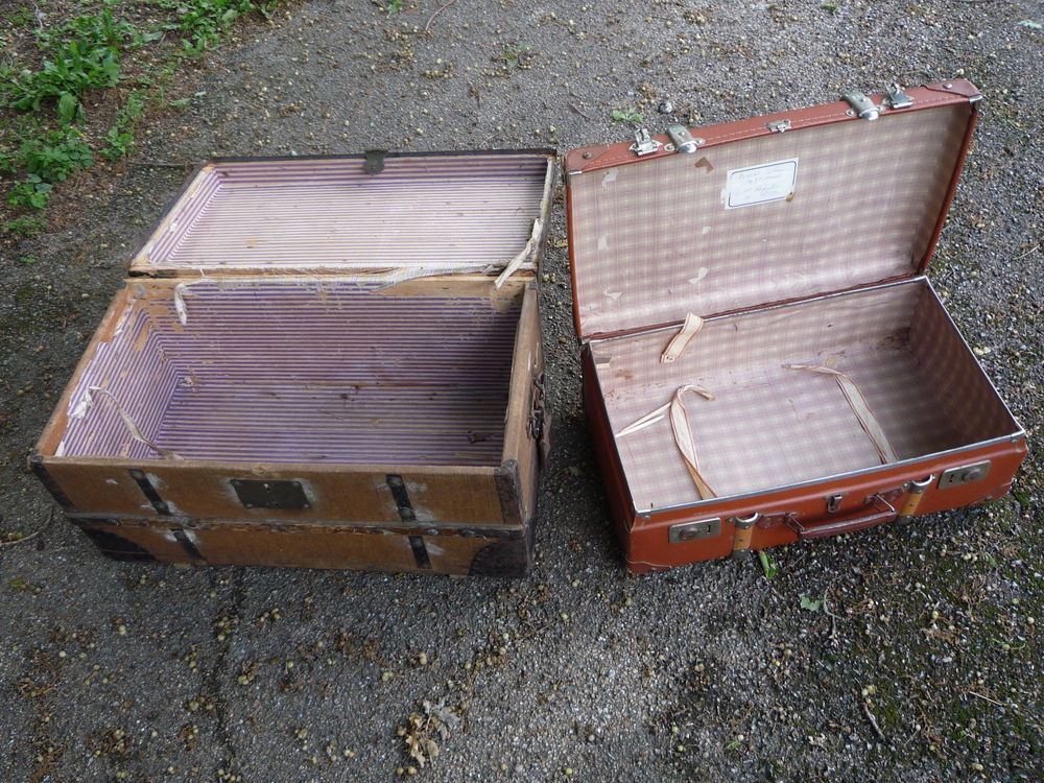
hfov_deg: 60.0
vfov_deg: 46.8
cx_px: 522
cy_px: 392
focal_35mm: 30
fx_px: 905
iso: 100
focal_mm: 5.2
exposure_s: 1/80
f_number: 3.3
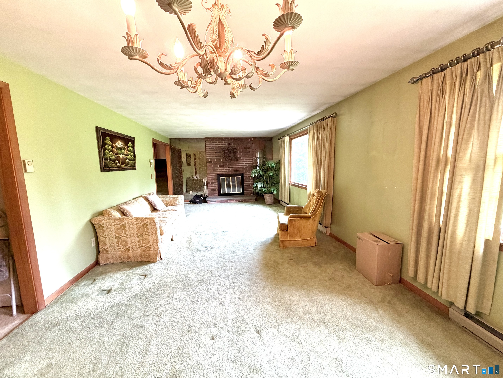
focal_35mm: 14
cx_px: 252
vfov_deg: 85.7
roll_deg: +1.5
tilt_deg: -7.5
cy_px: 189
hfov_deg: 102.1
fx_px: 203
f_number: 2.2
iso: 400
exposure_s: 1/60
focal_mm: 2.22
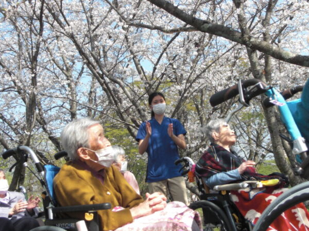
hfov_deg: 29.4
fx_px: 589
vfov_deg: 22.3
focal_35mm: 66
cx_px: 154
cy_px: 116
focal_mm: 11.7
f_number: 4.1
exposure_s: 1/250
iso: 50
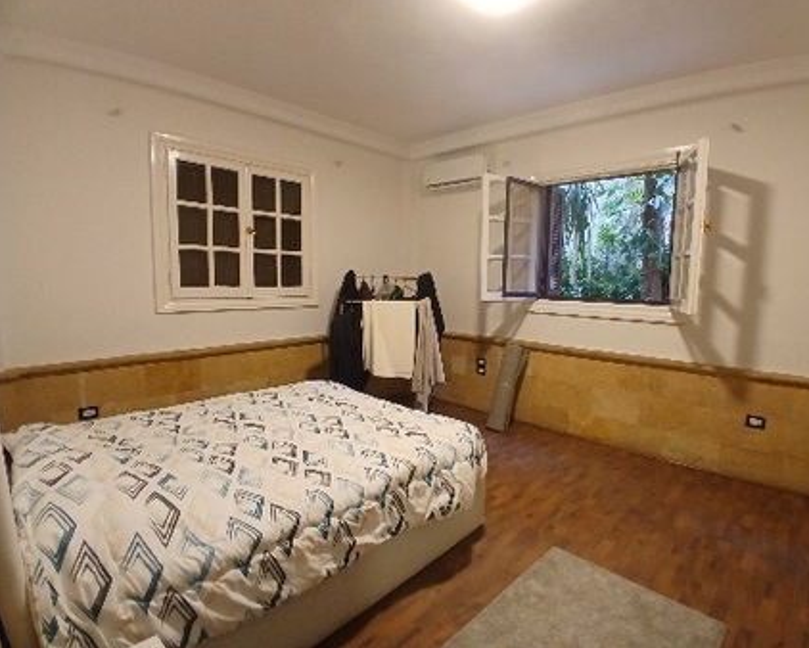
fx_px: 431
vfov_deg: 73.8
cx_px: 435
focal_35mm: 18
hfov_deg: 86.2
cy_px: 321
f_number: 2.2
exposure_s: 1/33.3
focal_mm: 1.4
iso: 250
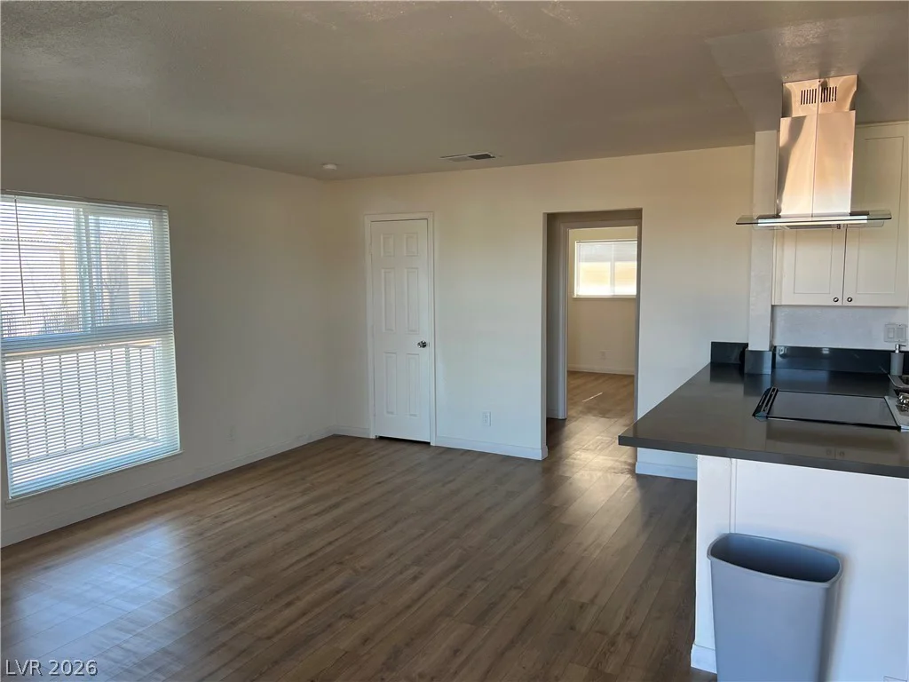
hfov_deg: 67.3
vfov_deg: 53.1
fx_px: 683
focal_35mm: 26
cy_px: 341
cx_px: 454
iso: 50
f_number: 1.5
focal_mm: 5.7
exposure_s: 1/166
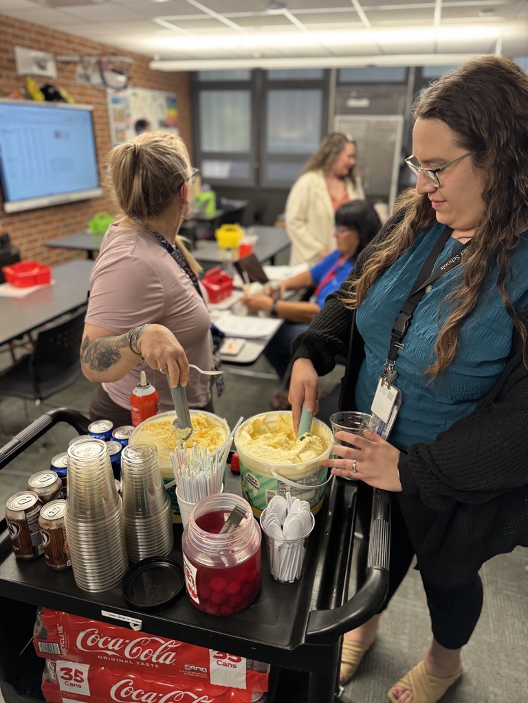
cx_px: 264
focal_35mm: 24
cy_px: 352
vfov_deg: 71.6
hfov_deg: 56.8
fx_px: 488
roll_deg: -0.7
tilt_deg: -23.1
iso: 320
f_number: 1.78
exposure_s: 1/60
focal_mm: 6.76
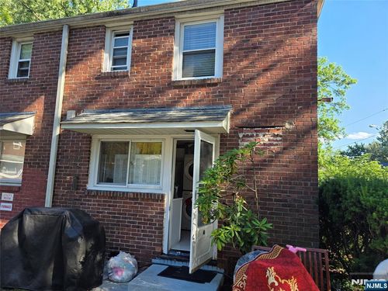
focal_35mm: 23
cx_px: 194
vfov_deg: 58.9
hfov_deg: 73.9
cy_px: 146
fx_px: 258
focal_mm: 6.3
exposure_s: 1/1480
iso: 80
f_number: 1.7
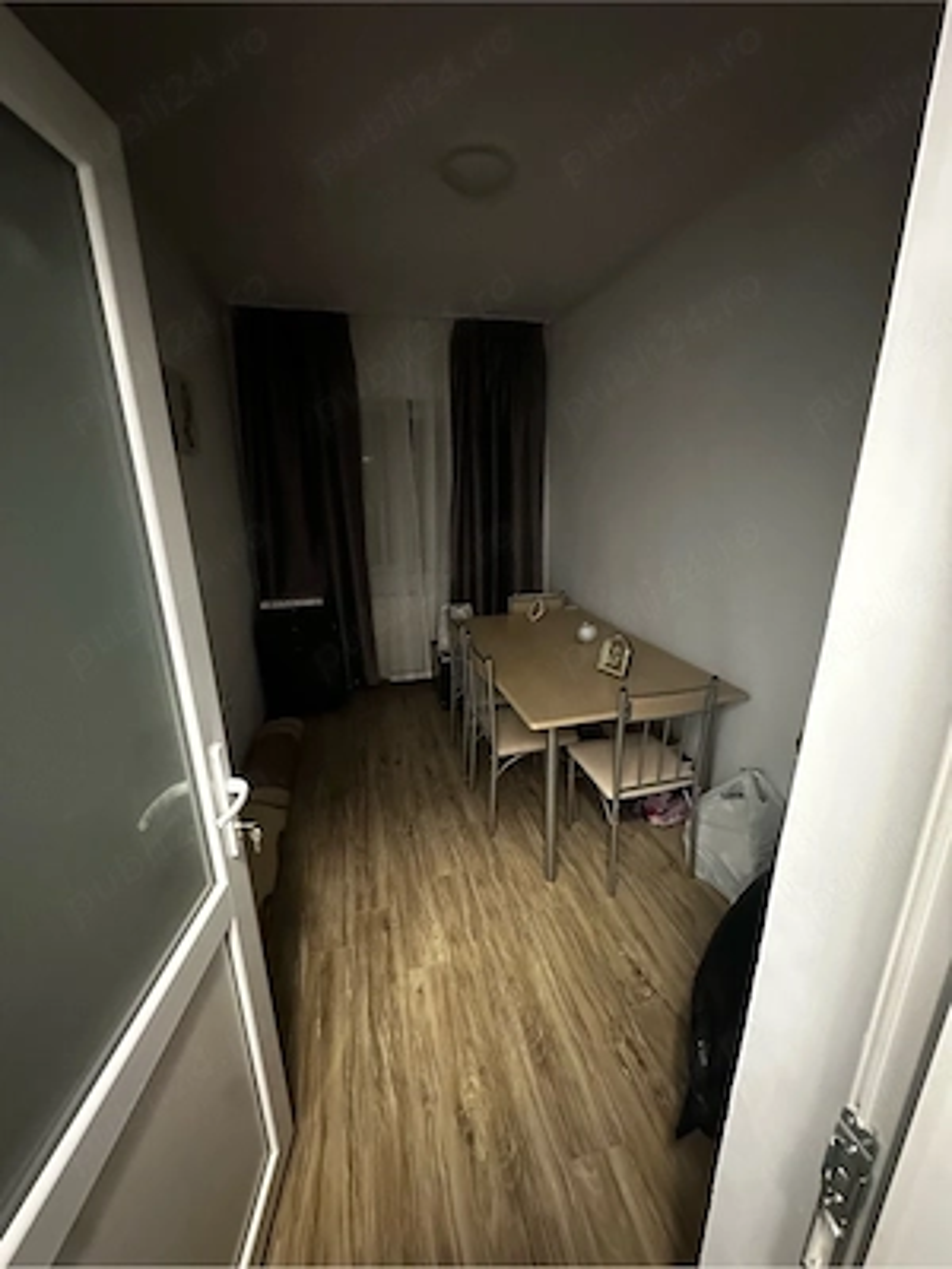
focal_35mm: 14
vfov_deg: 102.1
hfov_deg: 85.7
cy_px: 634
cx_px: 476
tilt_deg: -15.5
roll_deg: +0.2
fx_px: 513
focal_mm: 2.22
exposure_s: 1/25
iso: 1250
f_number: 2.2
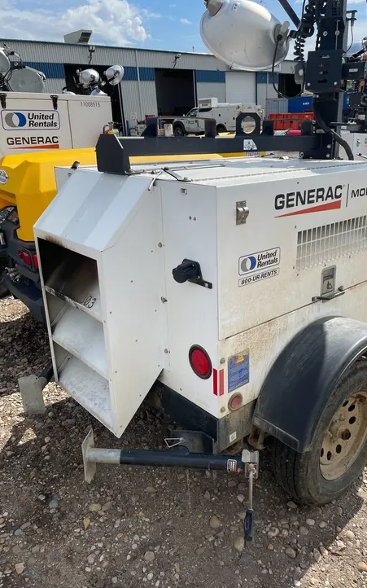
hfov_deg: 44.3
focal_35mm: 28
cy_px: 296
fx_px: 448
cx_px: 217
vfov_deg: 66.5
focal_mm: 4.2
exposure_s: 1/4292
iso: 50
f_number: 1.6
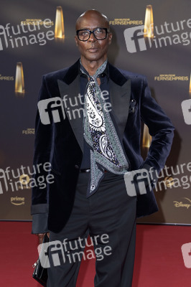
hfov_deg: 16.6
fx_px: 654
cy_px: 144
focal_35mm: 82
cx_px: 96
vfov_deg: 24.8
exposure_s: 1/250
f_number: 6.3
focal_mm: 82
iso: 800
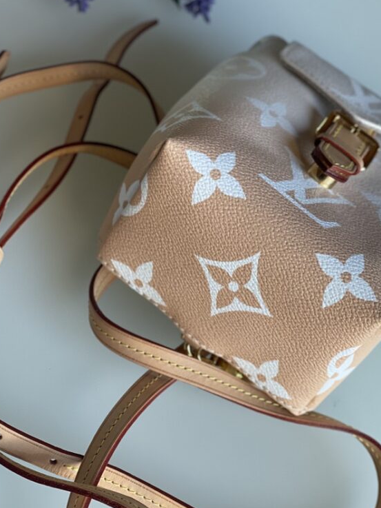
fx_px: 1188
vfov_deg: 24.1
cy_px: 285
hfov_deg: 18.2
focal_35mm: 81
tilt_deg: -49.7
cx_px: 209
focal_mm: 7.5
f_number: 2.2
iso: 100
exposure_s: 1/121
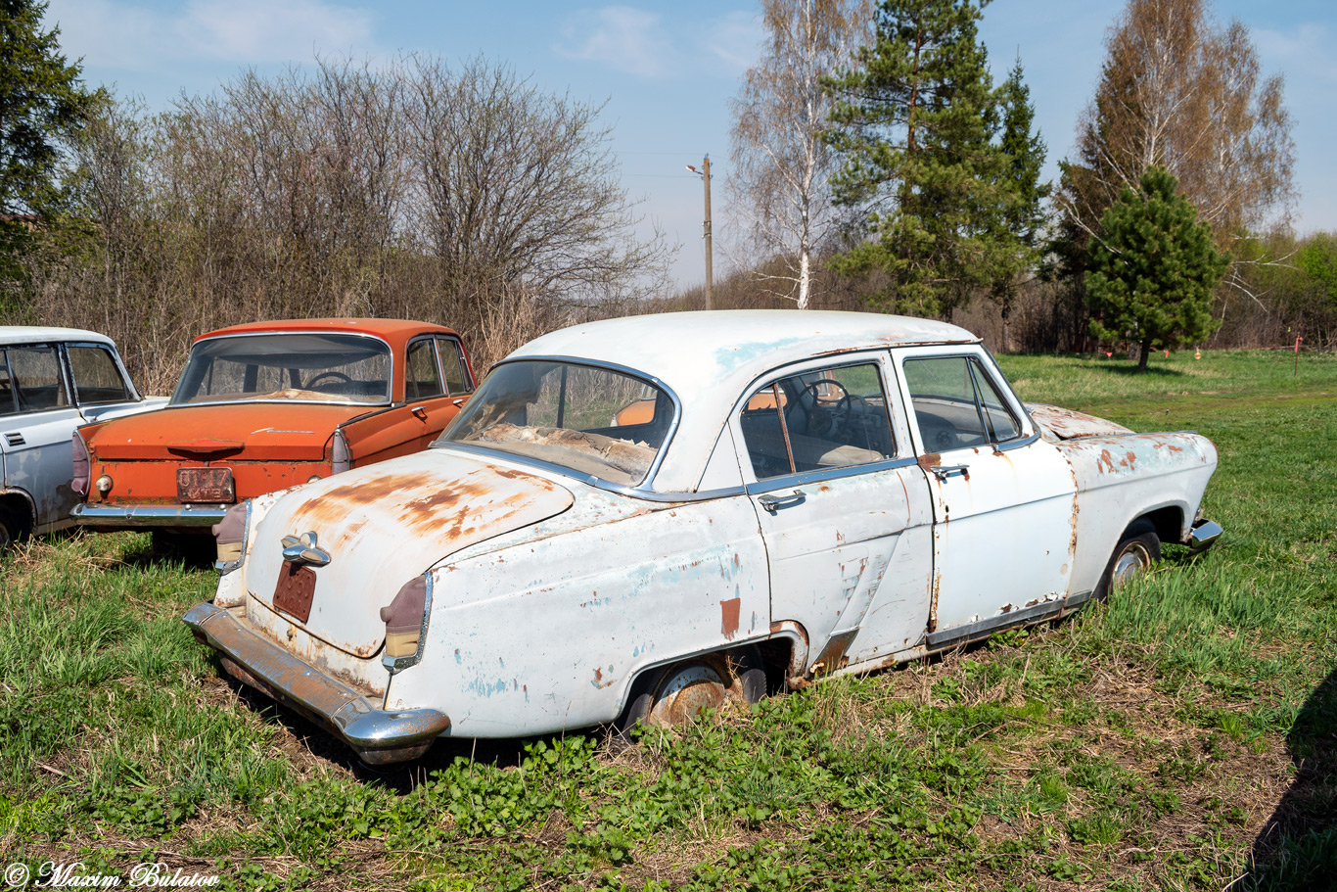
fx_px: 1114
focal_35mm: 30
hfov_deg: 61.9
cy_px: 446
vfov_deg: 43.6
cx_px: 668
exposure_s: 1/400
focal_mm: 20
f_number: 10
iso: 100
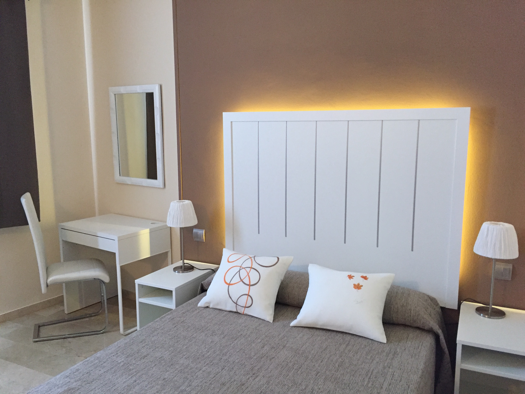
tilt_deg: -8.7
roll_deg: +0.3
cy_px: 197
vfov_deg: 48.2
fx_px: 440
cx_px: 262
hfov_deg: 61.7
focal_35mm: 29
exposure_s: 1/33
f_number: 2.2
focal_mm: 4.15
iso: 250
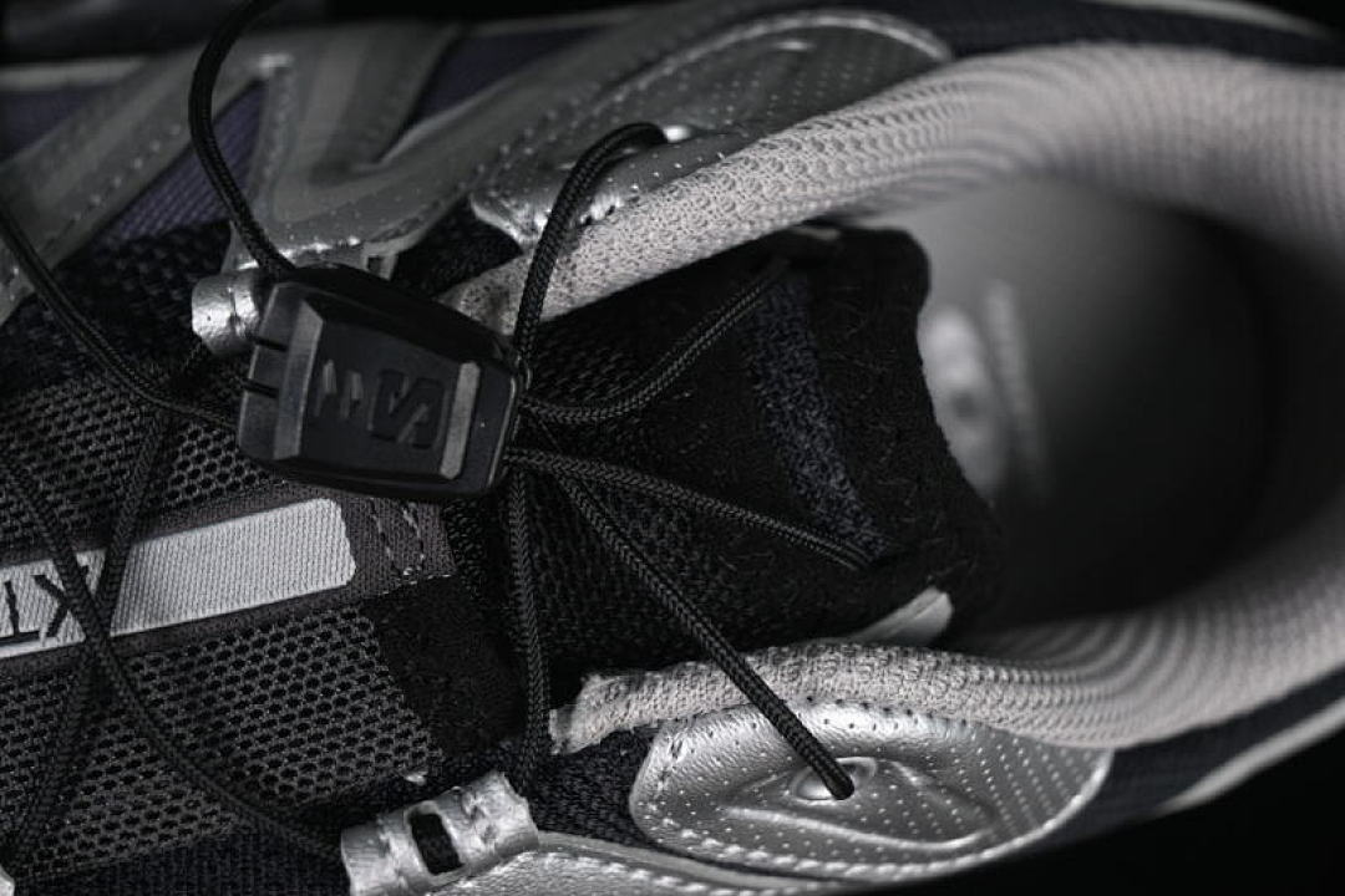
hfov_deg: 27.0
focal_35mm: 75
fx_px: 2802
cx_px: 672
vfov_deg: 18.2
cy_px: 448
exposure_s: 1/60
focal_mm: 50
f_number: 6.3
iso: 160
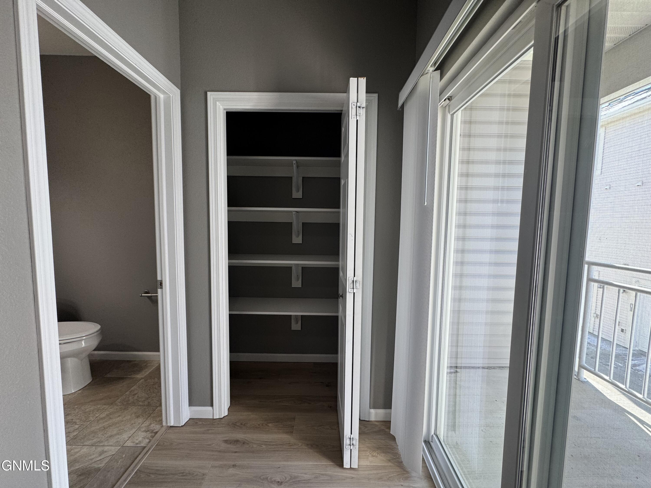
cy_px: 244
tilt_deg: -4.4
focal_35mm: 14
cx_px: 326
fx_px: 263
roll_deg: -1.0
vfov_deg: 85.7
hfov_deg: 102.1
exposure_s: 1/120
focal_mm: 2.22
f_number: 2.2
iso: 100
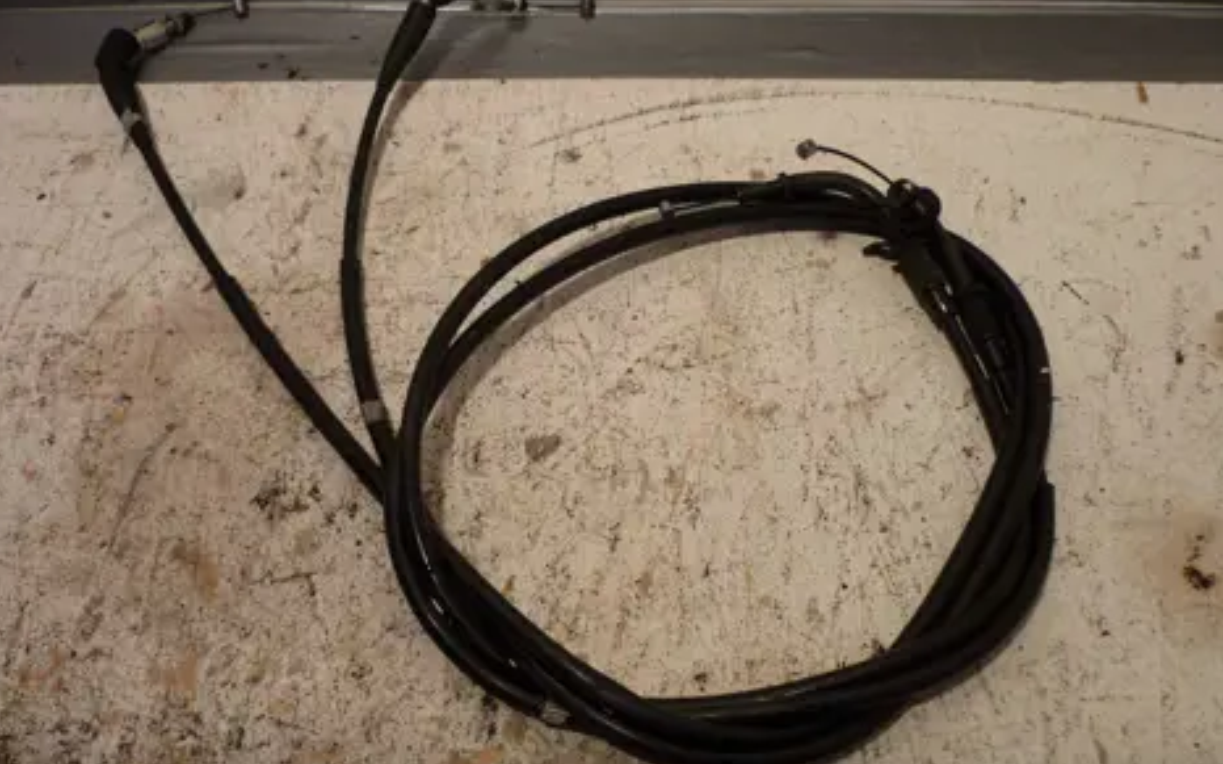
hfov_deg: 54.0
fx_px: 1200
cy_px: 386
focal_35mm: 36
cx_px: 606
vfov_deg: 35.3
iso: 80
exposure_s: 1/50
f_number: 2.8
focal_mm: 5.5
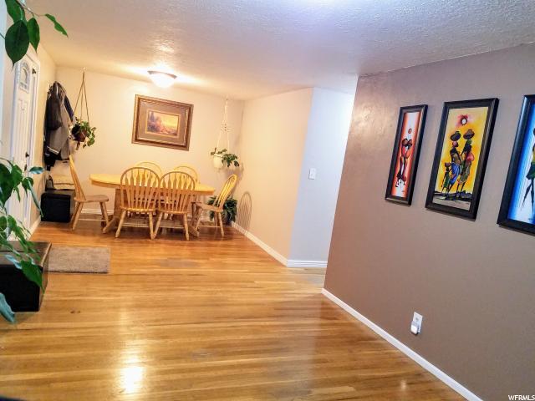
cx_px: 268
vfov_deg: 53.1
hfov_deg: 67.3
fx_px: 402
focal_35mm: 26
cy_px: 200
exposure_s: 1/24
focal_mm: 4.2
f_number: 1.7
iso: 200
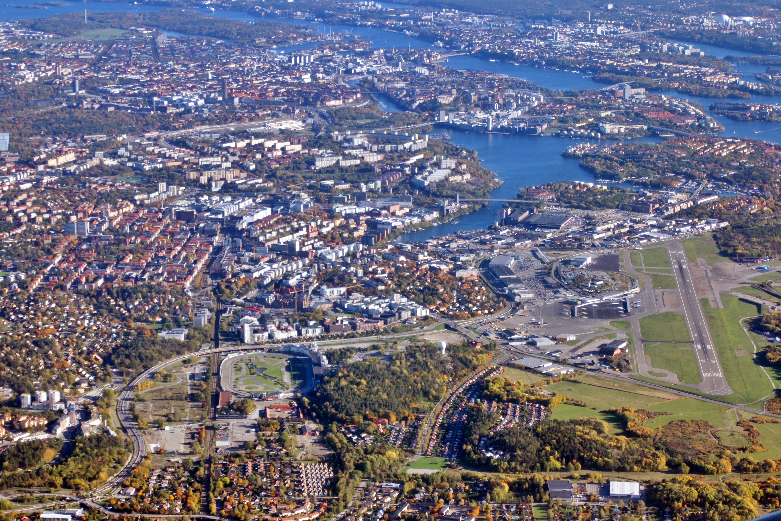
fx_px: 1670
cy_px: 260
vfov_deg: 17.7
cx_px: 390
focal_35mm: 77
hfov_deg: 26.3
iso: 125
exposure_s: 1/500
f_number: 4.7
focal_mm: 28
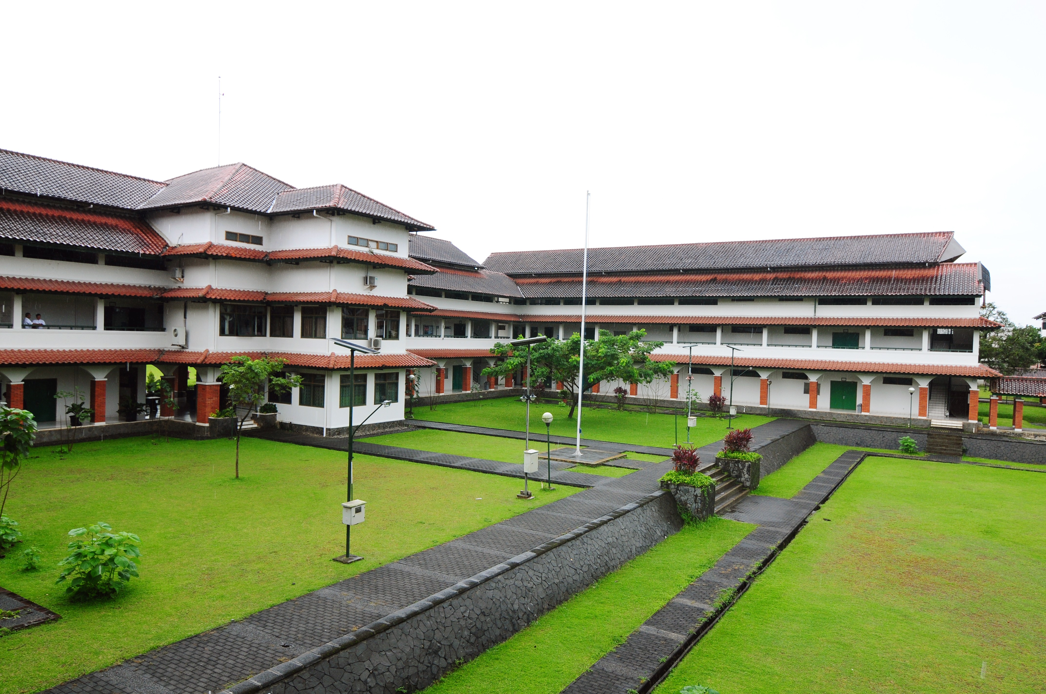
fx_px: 696
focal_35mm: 24
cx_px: 523
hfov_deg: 73.8
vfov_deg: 53.0
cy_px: 347
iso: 250
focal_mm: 16
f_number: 8
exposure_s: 1/200
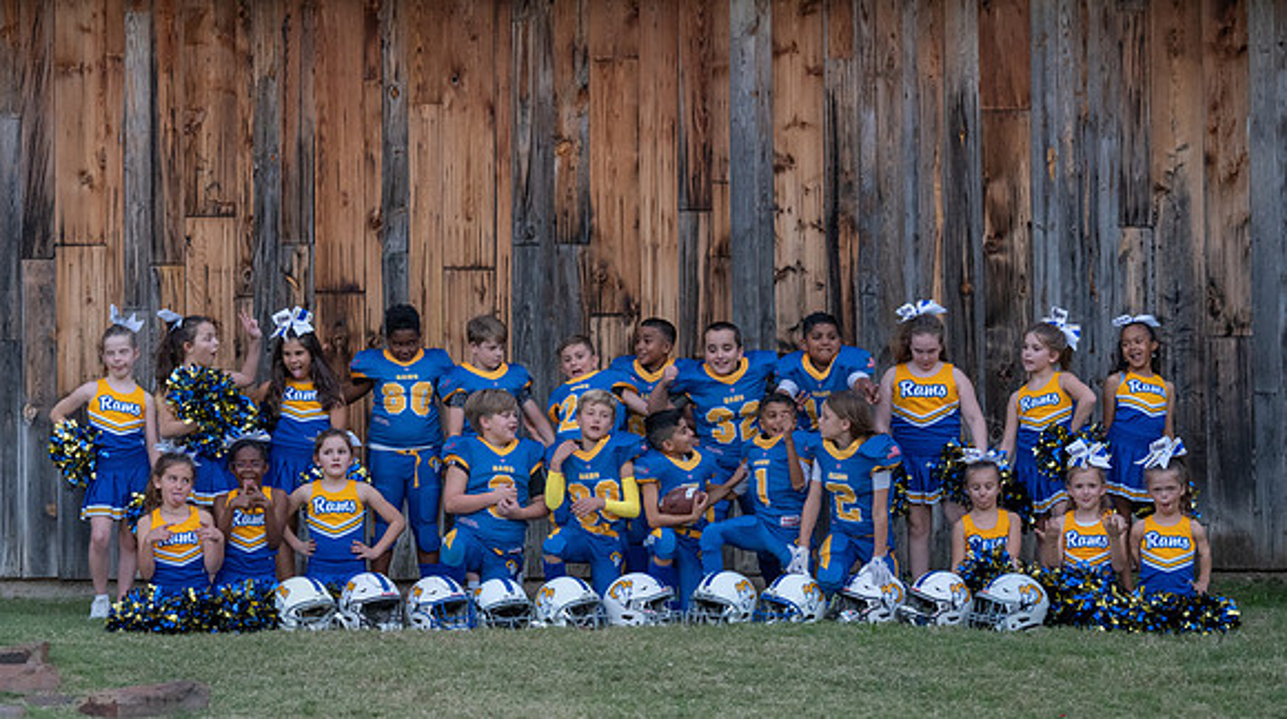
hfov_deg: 24.8
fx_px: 2919
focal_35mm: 86
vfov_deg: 14.0
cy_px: 477
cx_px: 573
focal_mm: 70
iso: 3200
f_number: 4
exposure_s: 1/320
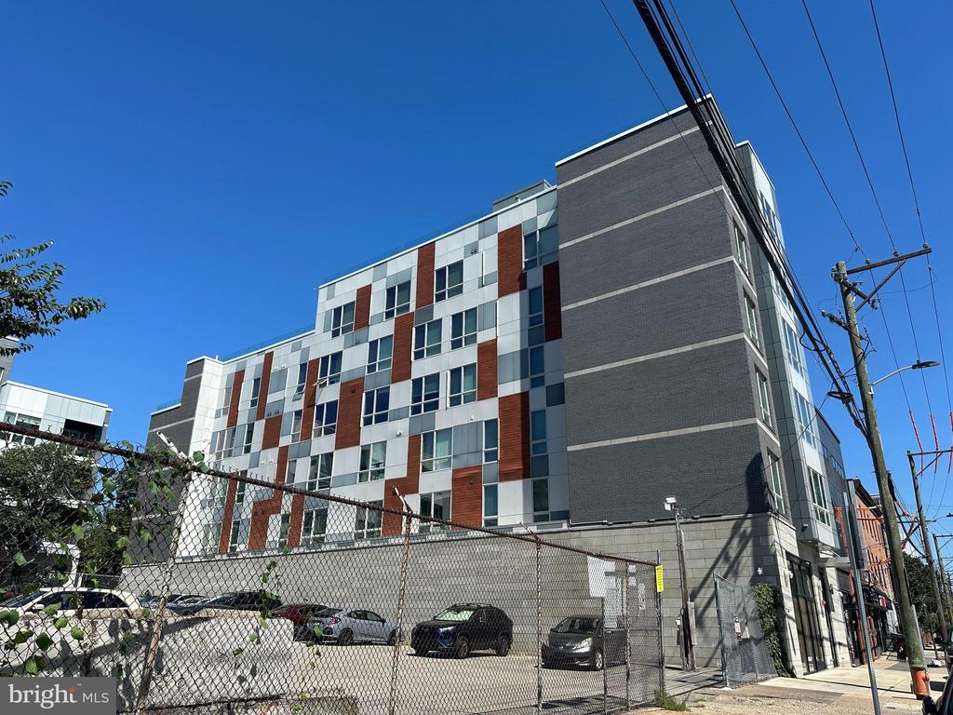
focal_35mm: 24
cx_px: 476
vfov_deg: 56.8
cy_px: 358
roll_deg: -1.7
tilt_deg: +20.7
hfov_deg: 71.6
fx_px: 661
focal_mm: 6.86
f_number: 1.78
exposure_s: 1/4762
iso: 80
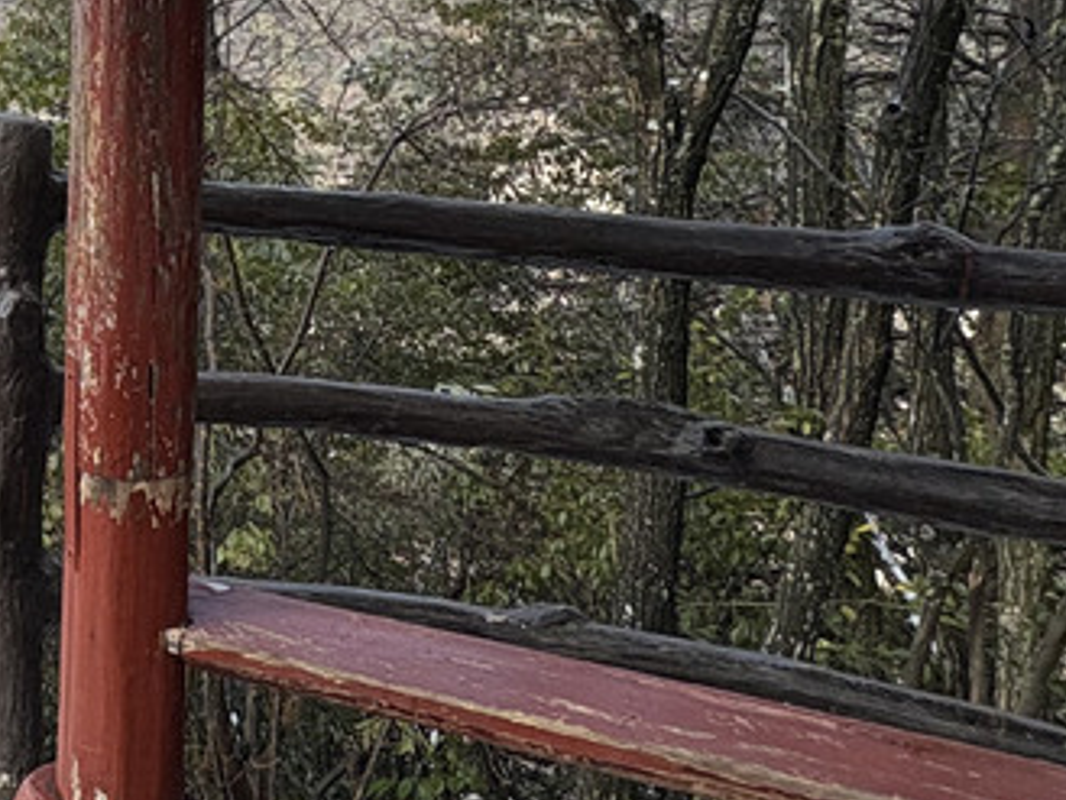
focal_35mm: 51
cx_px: -502
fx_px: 1571
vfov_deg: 27.2
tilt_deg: -4.0
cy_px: 26
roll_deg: +0.7
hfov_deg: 27.2
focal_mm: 2.22
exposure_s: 1/968
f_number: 2.2
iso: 40
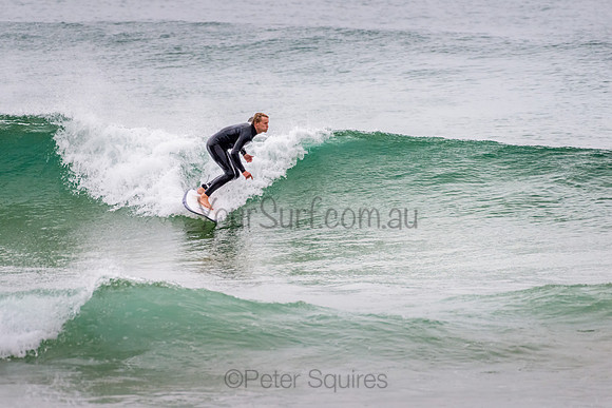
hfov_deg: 3.4
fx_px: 10429
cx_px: 237
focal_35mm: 613
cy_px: 165
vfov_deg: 2.2
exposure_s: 1/1000
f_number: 5.6
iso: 900
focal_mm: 500
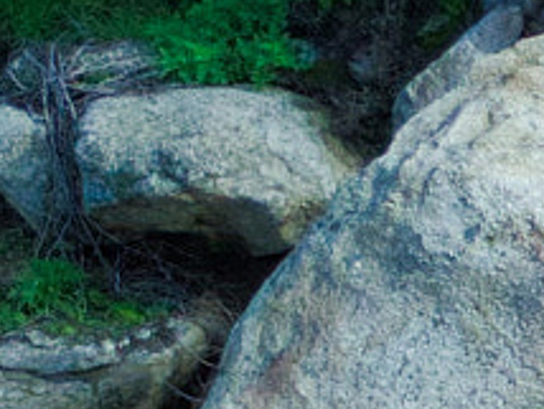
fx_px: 3052
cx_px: 1708
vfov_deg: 7.5
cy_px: 607
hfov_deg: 8.4
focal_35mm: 194
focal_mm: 4.7
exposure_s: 1/955
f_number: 2.2
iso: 100
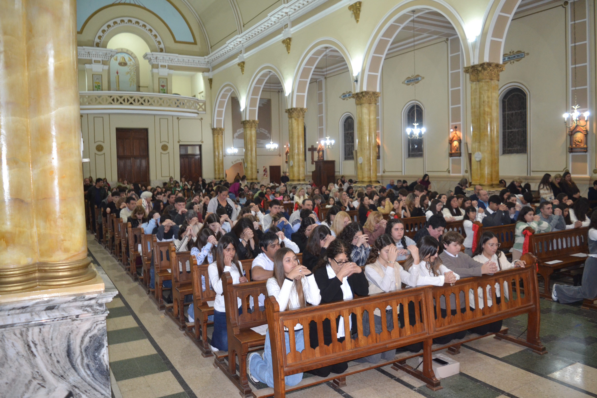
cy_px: 199
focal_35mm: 27
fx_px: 448
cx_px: 298
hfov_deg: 67.4
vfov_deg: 47.9
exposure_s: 1/60
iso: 1250
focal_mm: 18
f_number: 3.5
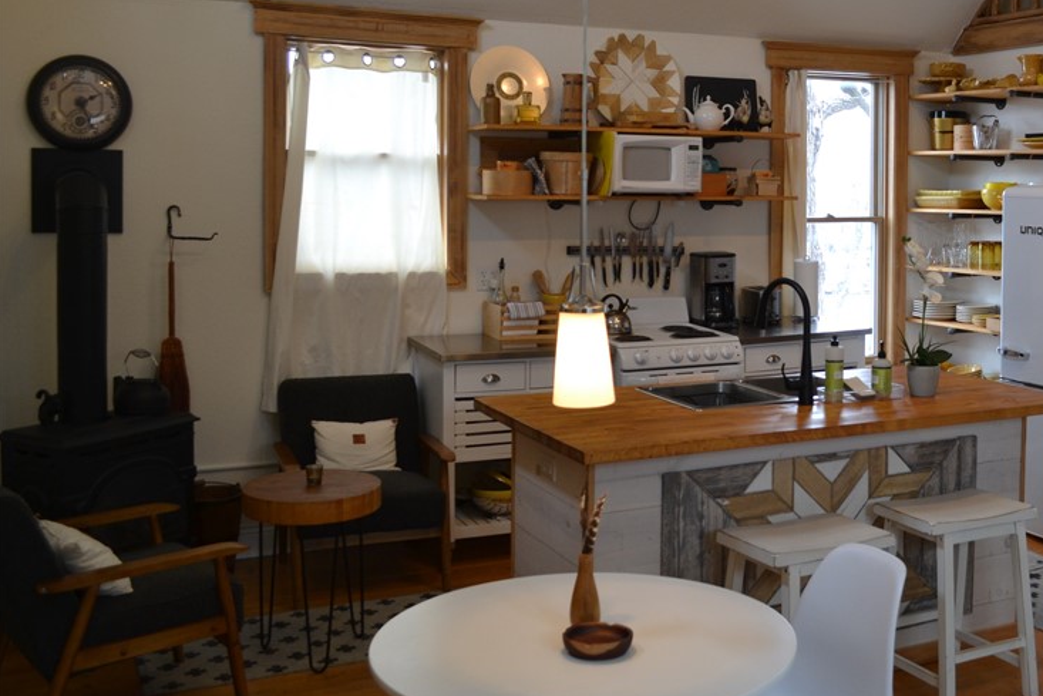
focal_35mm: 40
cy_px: 238
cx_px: 770
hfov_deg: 46.9
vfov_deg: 33.2
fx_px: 1159
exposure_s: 1/60
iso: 400
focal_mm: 18
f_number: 4
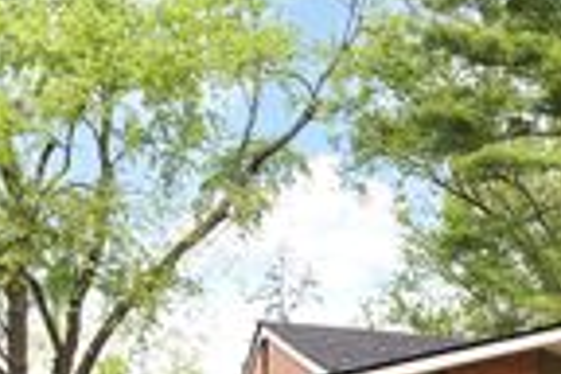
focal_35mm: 52
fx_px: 810
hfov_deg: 33.4
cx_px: 616
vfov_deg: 22.8
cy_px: 501
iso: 400
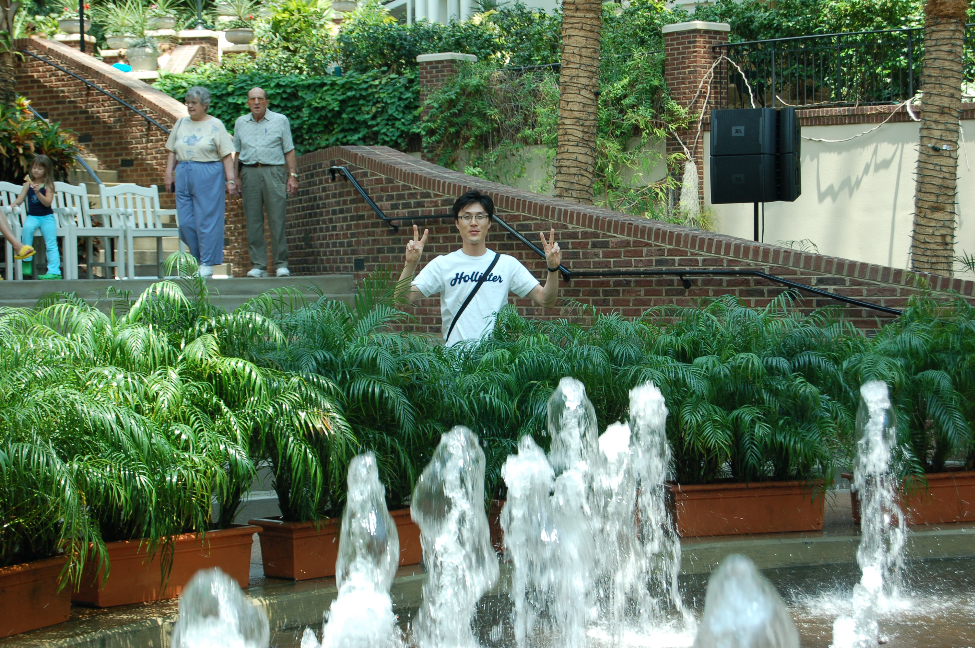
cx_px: 488
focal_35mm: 82
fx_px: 2232
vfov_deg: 16.5
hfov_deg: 24.6
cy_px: 324
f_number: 5.6
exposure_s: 1/100
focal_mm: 55
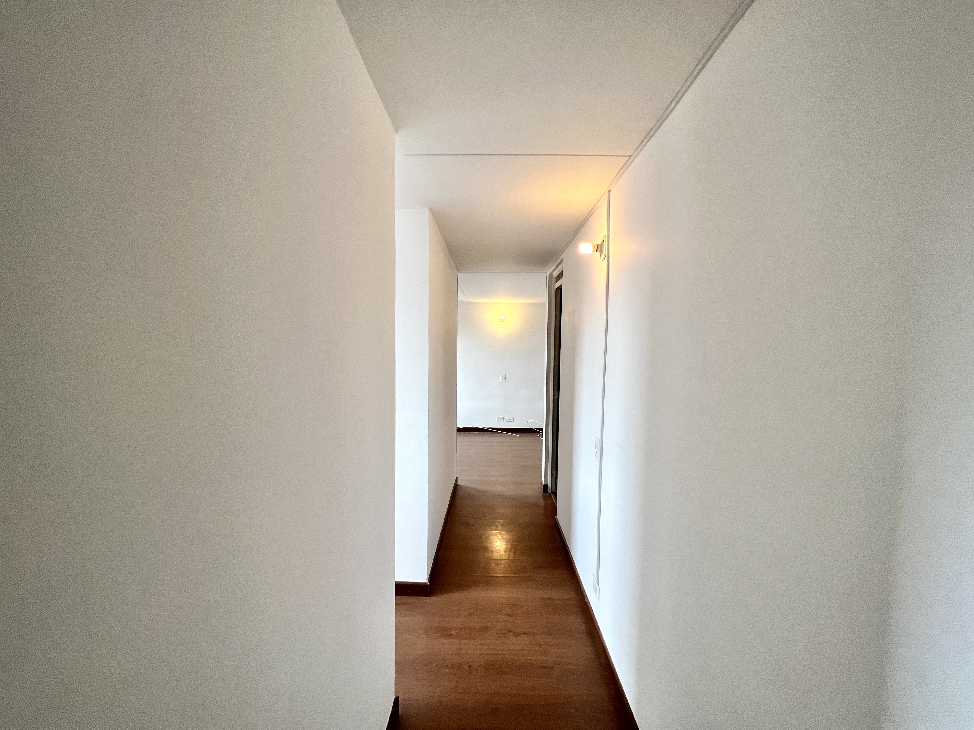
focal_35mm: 13
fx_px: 366
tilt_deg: -1.3
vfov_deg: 89.9
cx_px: 487
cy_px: 365
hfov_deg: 106.2
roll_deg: +0.7
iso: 125
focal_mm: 1.57
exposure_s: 1/120
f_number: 1.8
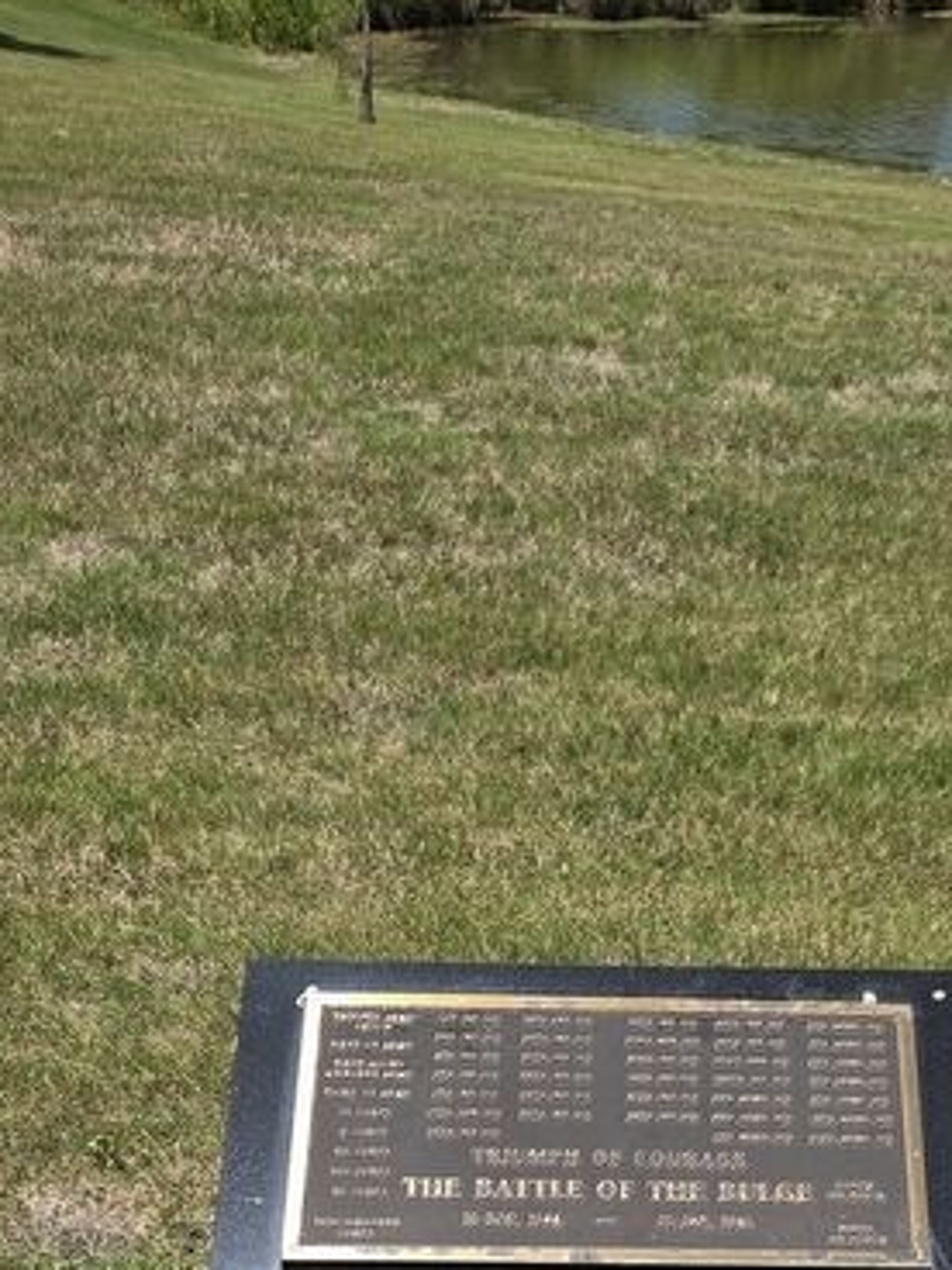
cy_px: 1315
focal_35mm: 50
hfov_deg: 28.8
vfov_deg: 34.2
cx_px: 666
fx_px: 1833
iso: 80
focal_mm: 5.4
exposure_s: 1/7071
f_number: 1.8
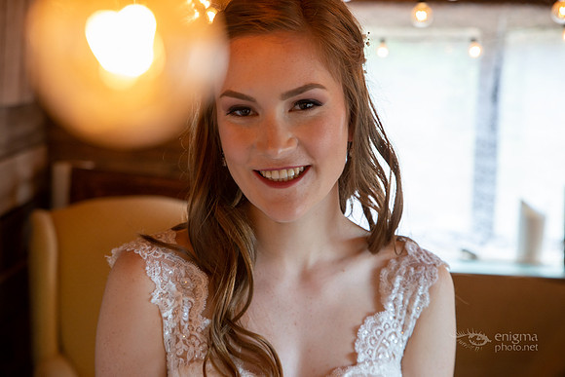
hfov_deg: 28.8
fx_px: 1099
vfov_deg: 19.5
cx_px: 282
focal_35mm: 70
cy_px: 188
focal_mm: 70
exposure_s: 1/80
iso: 800
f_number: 7.1
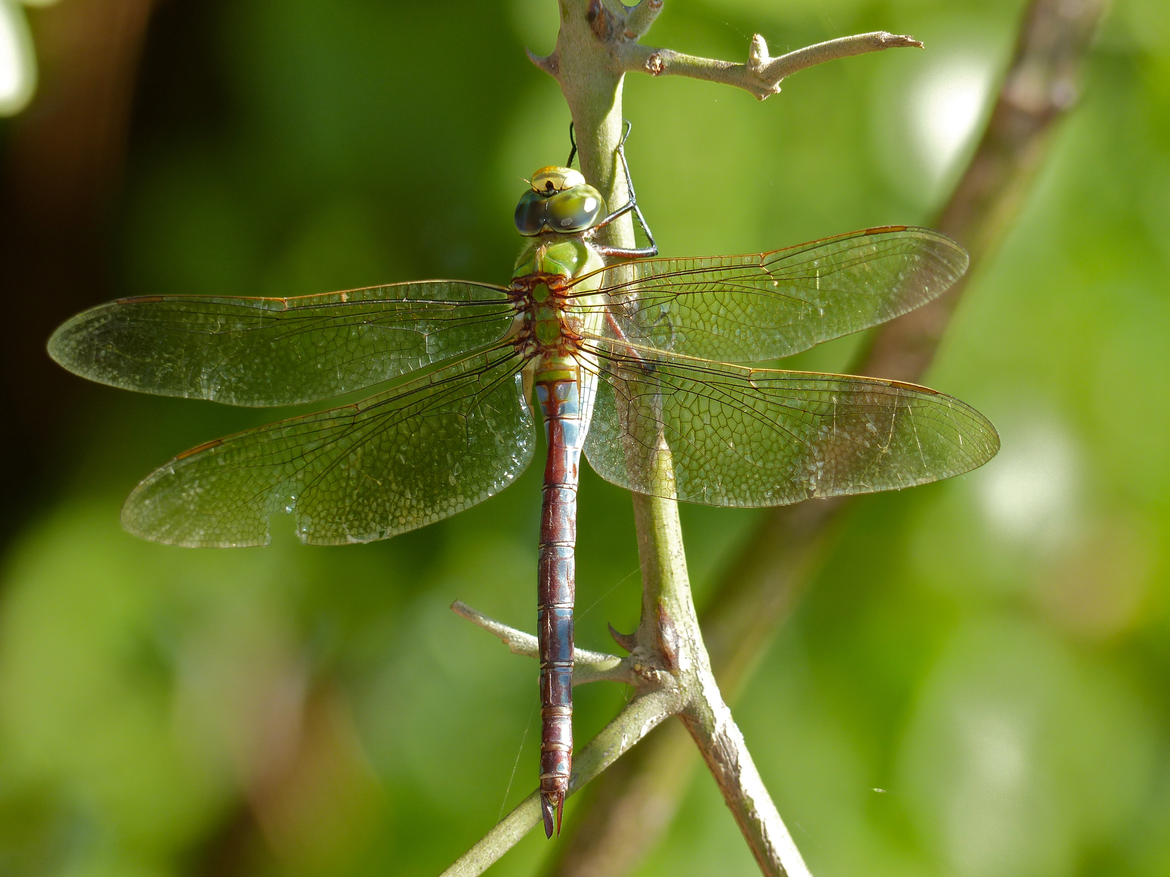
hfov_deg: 3.3
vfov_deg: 2.5
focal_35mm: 600
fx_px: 20280
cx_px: 585
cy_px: 438
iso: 100
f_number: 4
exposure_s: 1/200
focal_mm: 108
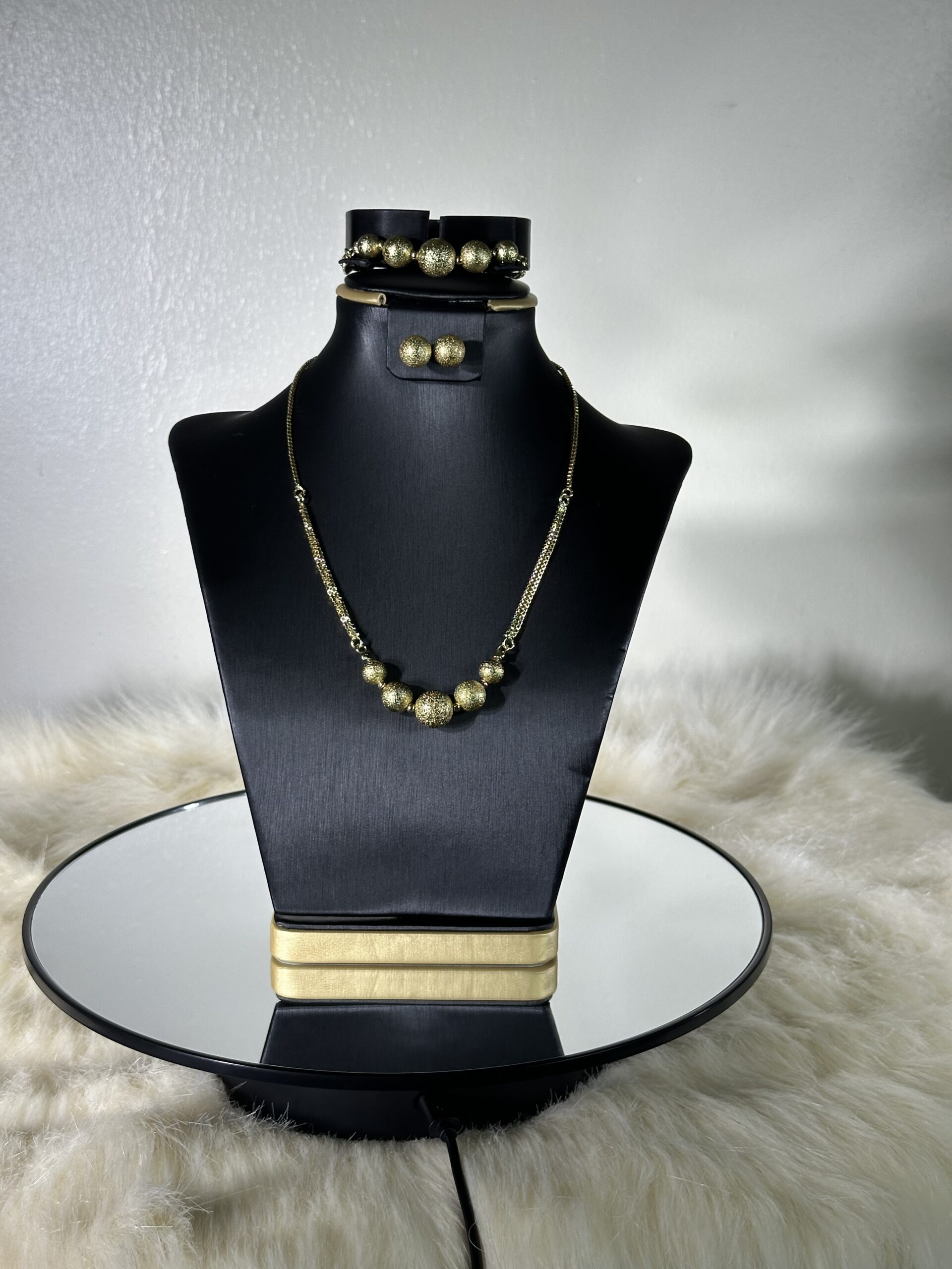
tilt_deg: -12.6
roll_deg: +0.1
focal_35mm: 48
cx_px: 476
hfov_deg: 30.3
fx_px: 1760
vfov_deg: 39.7
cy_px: 634
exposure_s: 1/1497
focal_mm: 6.86
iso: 64
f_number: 1.78
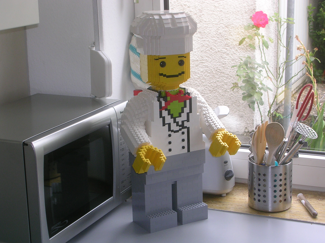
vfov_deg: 19.4
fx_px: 714
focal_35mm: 76
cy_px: 122
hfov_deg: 25.7
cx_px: 162
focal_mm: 11.5
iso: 50
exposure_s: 1/30
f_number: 3.9
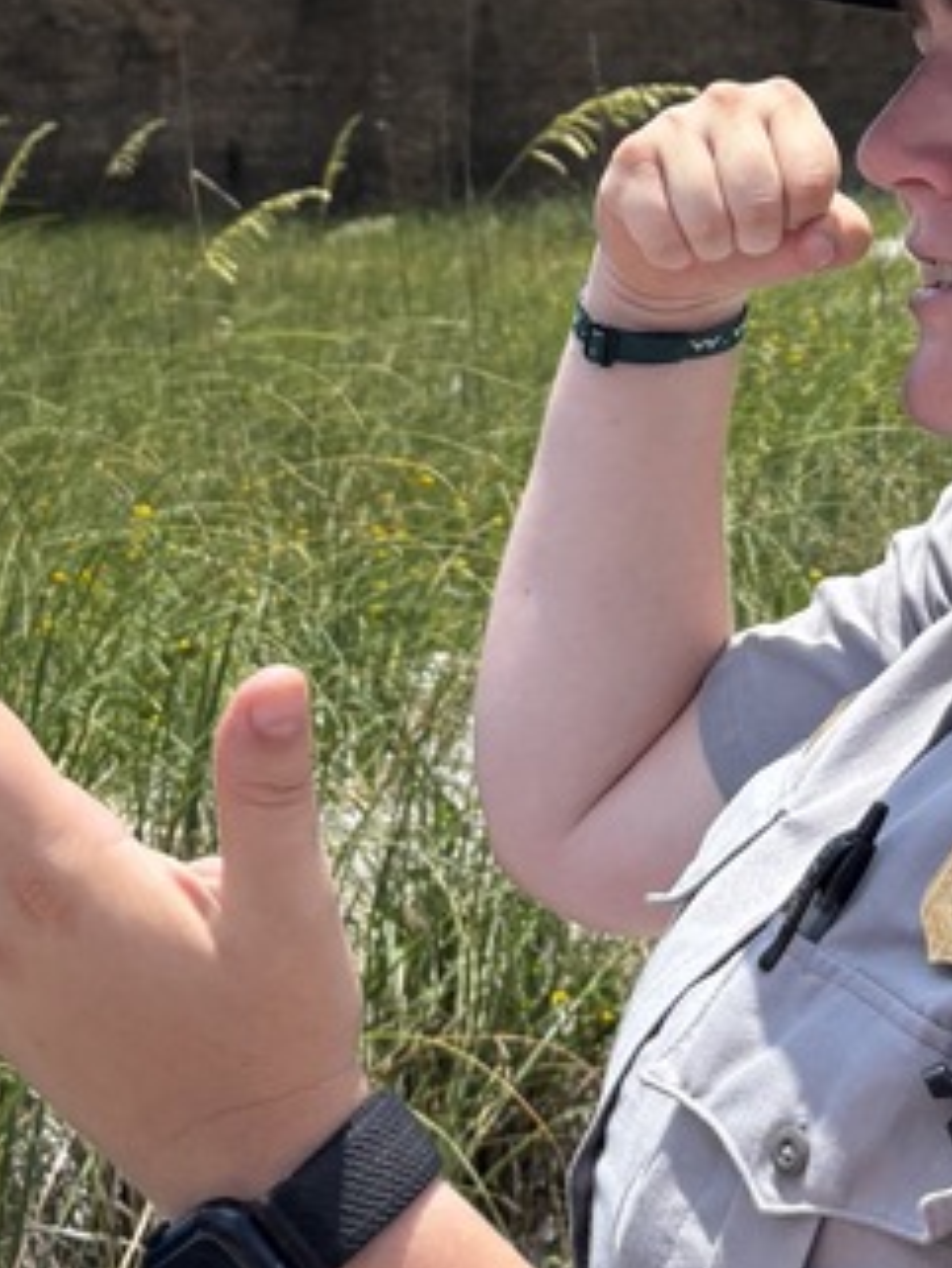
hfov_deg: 17.5
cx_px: 873
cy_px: 36
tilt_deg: -0.7
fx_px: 3042
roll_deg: +1.2
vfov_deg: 22.7
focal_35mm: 83
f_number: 1.6
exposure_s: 1/5348
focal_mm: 5.96
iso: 50
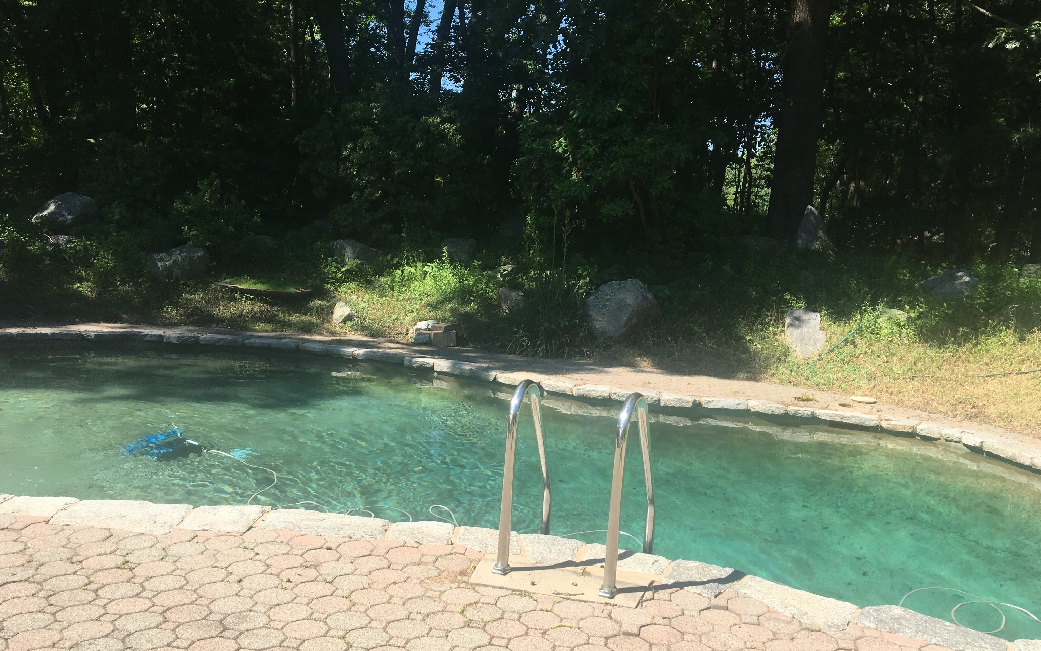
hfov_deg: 61.2
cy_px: 386
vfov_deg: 40.4
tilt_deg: -7.9
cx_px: 521
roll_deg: -4.2
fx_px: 880
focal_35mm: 31
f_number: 2.2
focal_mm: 4.15
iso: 25
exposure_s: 1/874
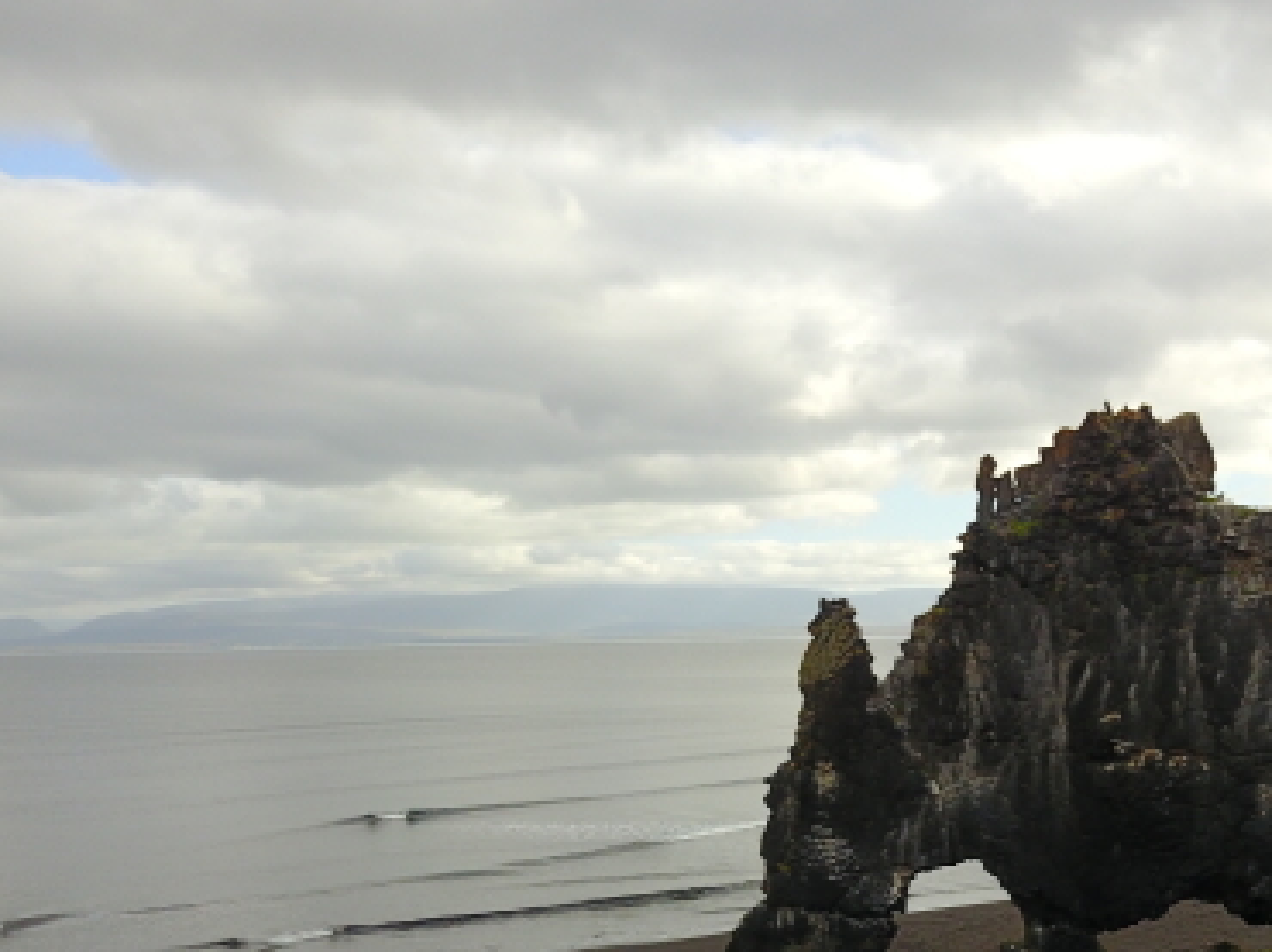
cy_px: 770
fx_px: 1652
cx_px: 963
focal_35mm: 45
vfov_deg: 31.3
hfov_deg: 40.8
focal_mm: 4.73
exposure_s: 1/100
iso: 187
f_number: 2.2
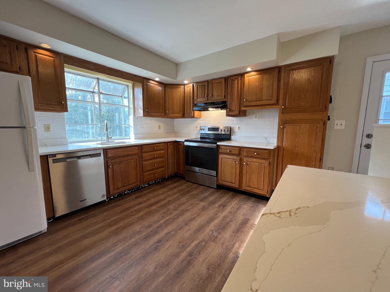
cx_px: 195
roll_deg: +0.0
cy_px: 146
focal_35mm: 13
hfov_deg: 106.2
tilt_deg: -7.8
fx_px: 146
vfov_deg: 89.9
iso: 160
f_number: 1.8
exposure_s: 1/120
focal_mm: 1.57
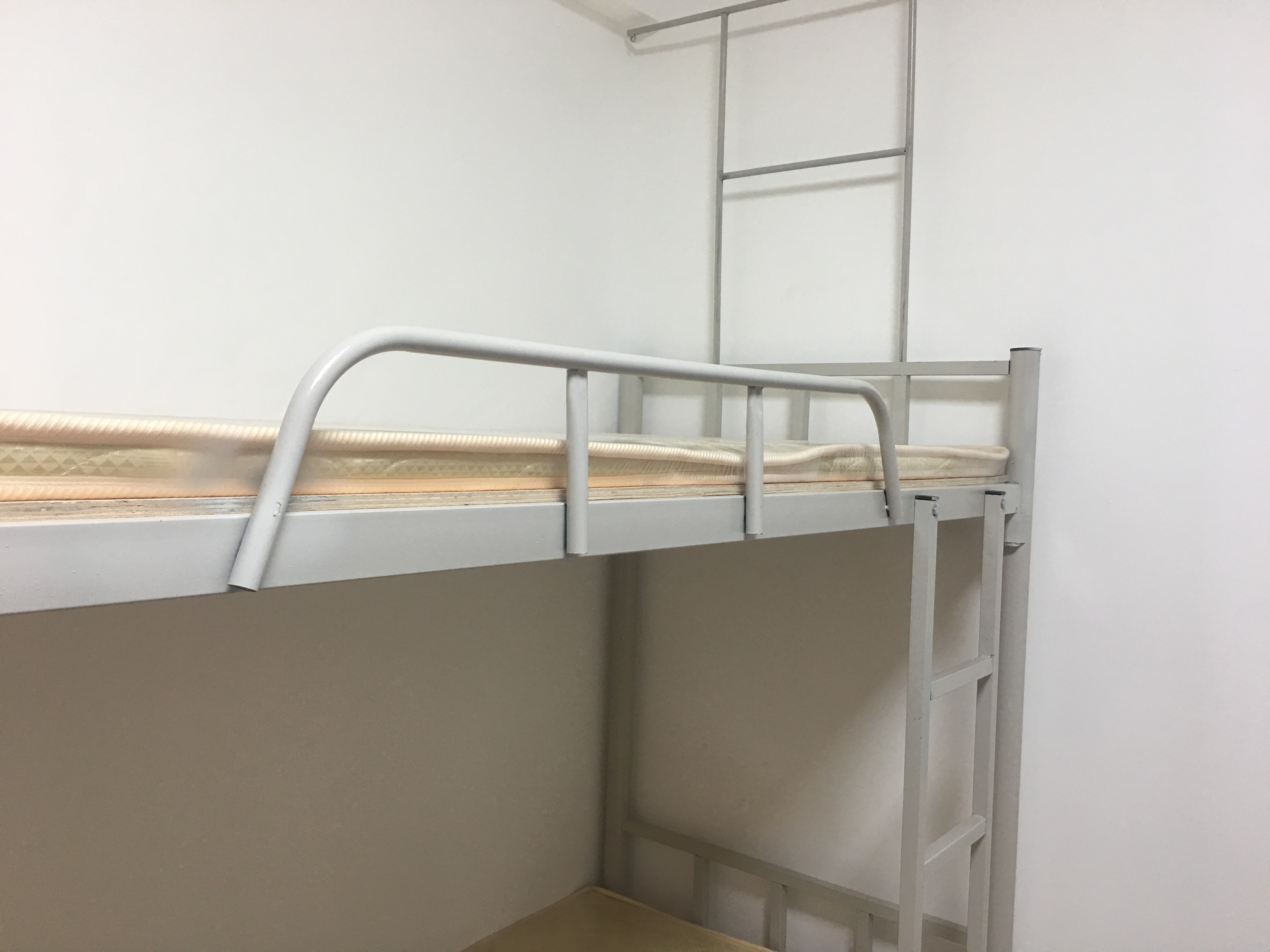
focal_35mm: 29
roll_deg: -1.5
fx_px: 1064
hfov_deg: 61.7
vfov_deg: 48.2
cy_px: 476
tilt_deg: -2.0
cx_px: 635
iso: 50
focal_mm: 4.15
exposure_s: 1/33
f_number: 2.2
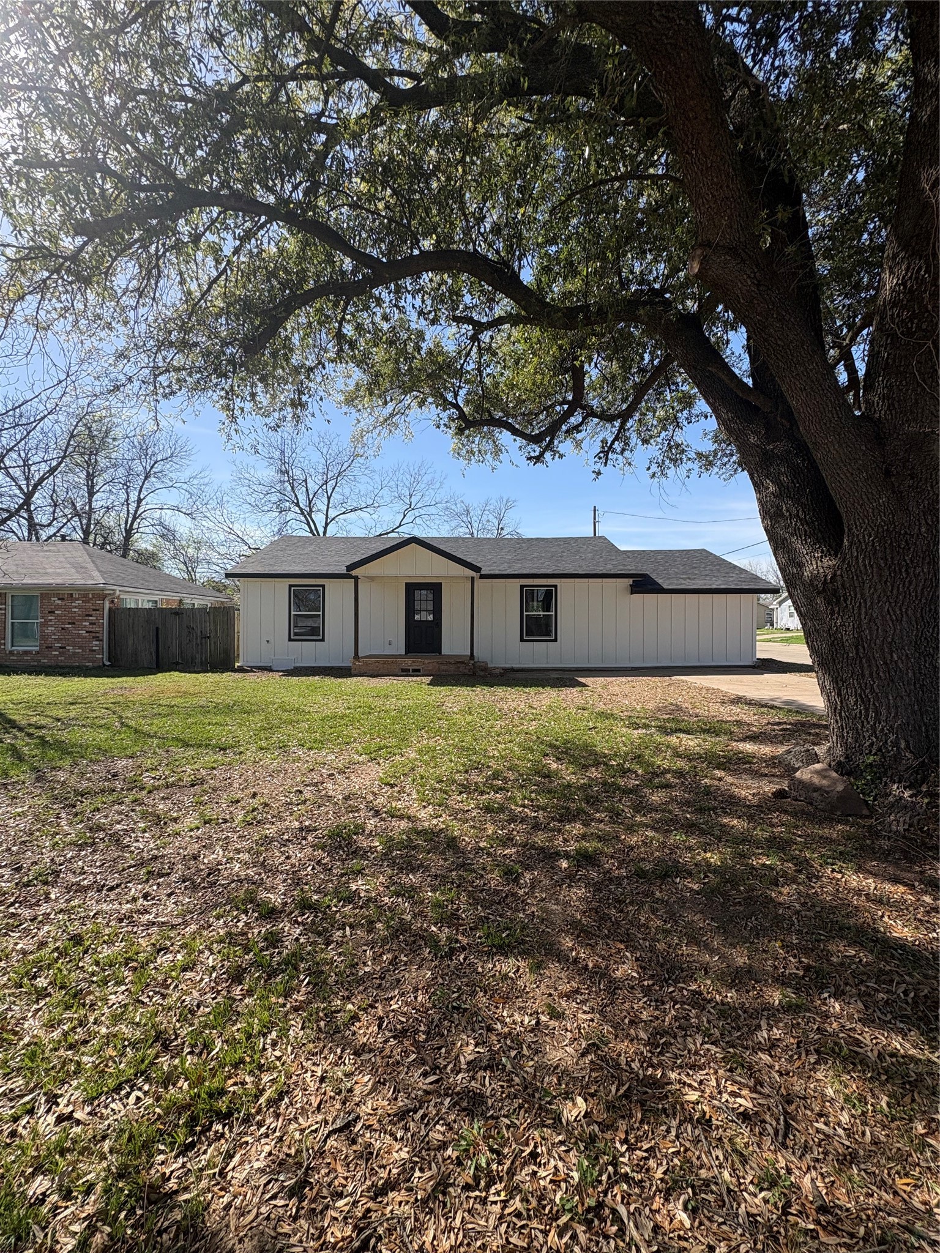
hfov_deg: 85.7
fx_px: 507
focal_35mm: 14
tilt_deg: +0.2
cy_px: 626
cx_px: 470
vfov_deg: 102.1
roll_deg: -0.1
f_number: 2.2
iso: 40
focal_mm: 2.22
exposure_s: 1/1256
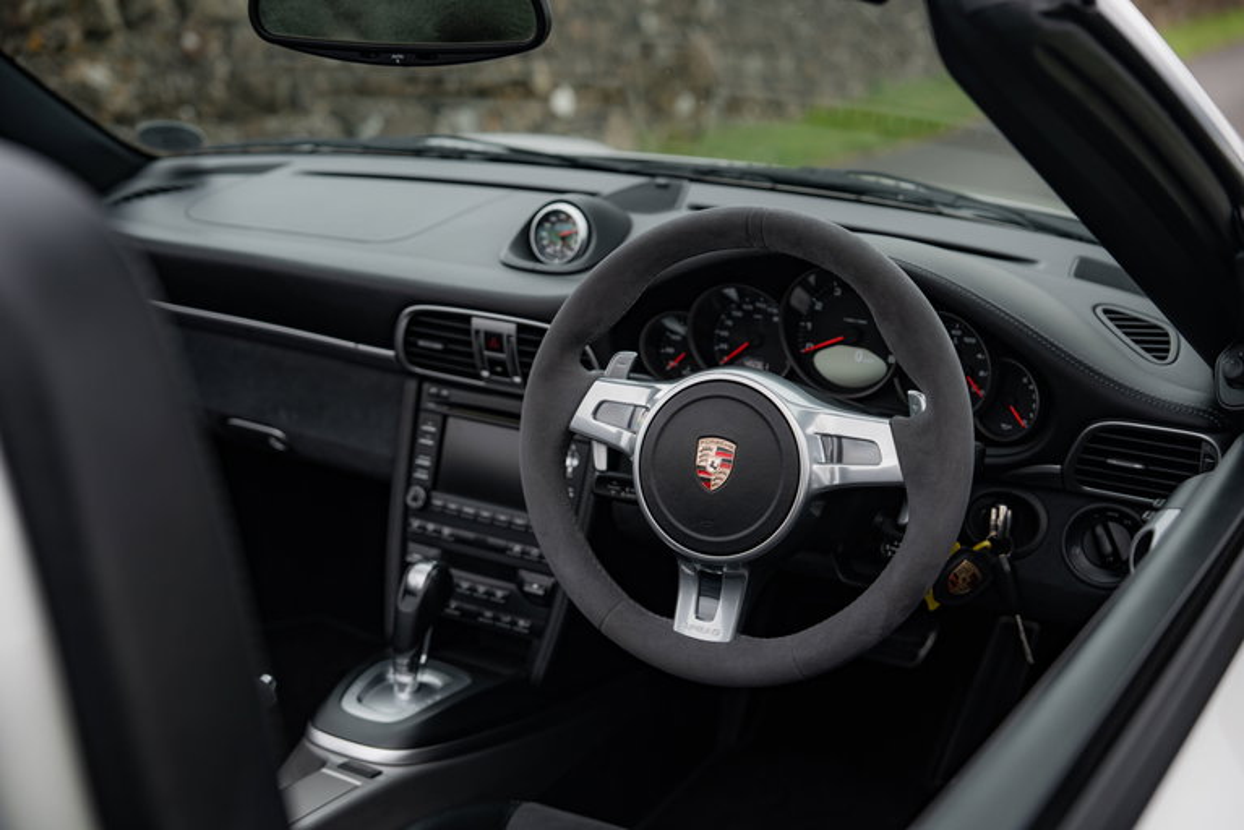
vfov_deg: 28.7
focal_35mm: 47
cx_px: 622
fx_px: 1625
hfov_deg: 41.9
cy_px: 415
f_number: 2.8
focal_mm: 47
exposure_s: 1/125
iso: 100
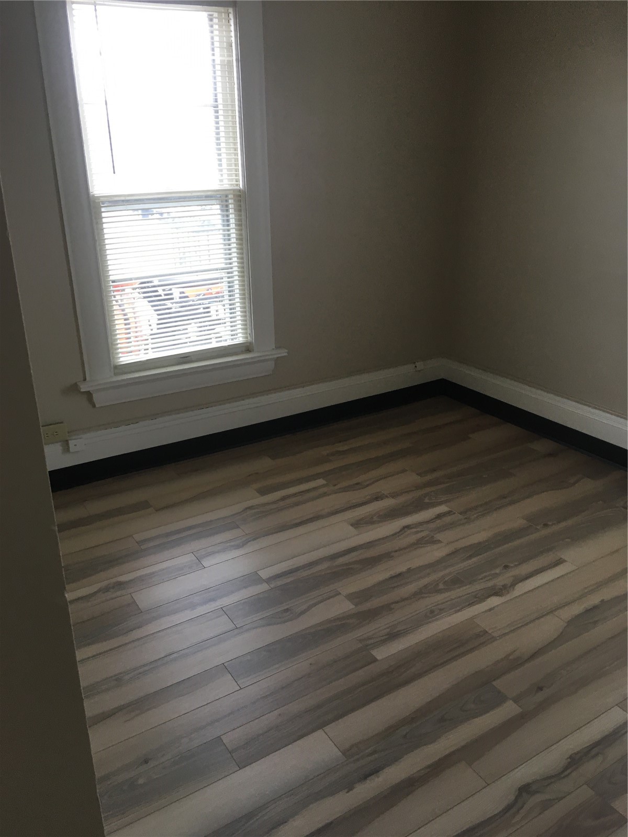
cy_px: 418
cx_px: 314
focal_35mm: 29
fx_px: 701
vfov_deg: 61.7
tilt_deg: -26.7
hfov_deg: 48.2
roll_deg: +0.6
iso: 32
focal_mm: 4.15
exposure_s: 1/30
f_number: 2.2
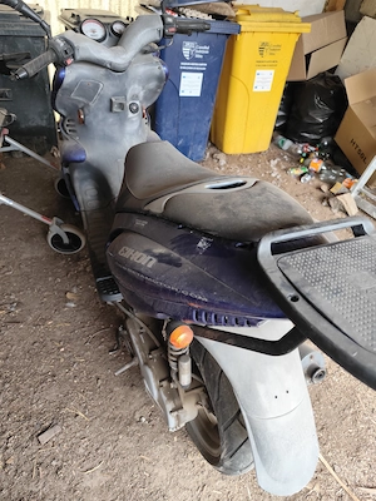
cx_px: 188
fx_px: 333
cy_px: 250
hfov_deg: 58.9
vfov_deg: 73.9
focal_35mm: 23
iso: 500
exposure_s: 1/100
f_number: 1.65
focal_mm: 6.19
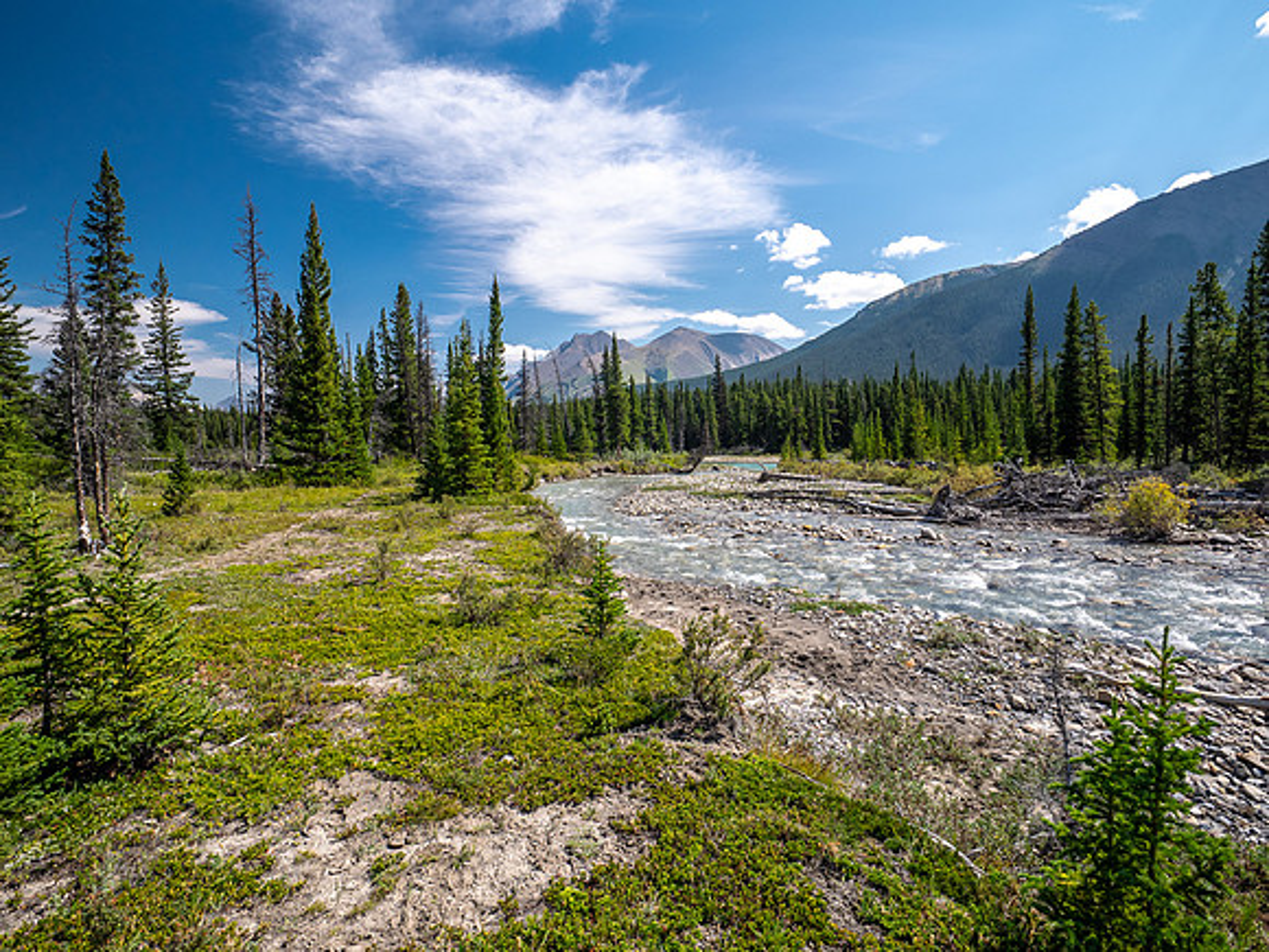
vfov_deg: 71.6
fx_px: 660
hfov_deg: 87.8
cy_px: 476
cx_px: 634
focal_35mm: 18
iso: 200
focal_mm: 9
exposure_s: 1/100
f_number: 8
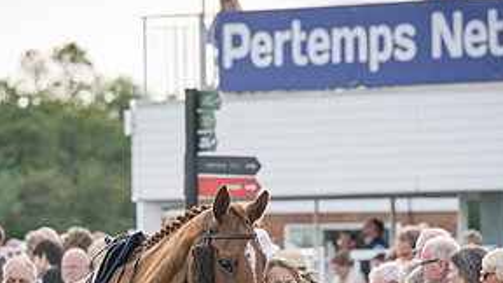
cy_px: 372
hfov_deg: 4.5
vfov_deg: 2.5
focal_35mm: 479
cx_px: 233
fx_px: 6389
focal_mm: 130
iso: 400
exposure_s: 1/1250
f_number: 4
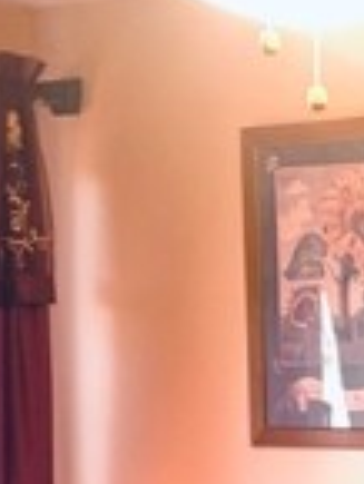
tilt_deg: -8.2
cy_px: 761
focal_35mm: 138
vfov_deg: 13.3
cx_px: 543
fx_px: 1932
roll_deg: -0.7
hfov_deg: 10.4
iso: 160
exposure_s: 1/60
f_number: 1.6
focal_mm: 4.2
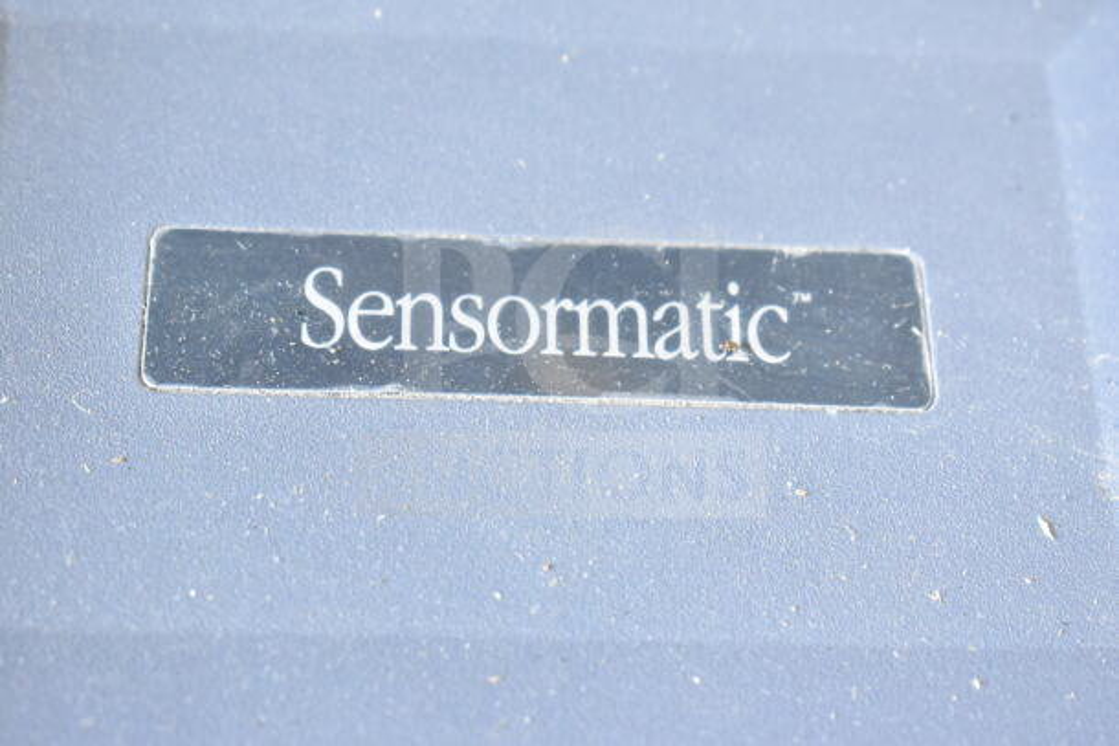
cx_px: 560
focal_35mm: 82
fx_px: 2565
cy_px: 373
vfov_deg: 16.6
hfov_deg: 24.6
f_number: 5.6
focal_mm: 55
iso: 12800
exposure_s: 1/100
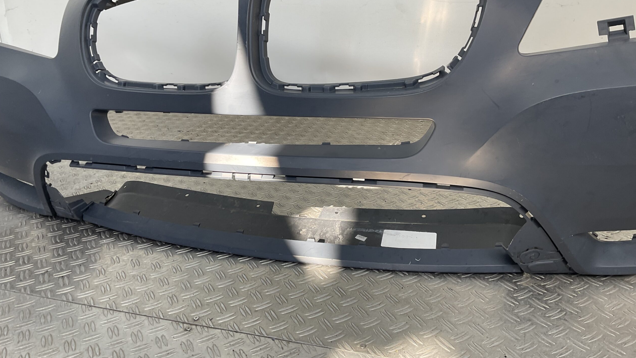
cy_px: 137
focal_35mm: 32
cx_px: 315
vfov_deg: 36.5
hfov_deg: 61.0
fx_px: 540
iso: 16
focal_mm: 3
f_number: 1.8
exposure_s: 1/129
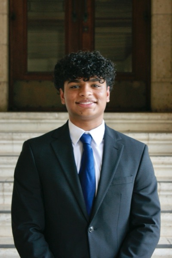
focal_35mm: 75
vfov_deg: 27.0
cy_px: 129
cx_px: 86
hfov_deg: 18.2
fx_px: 537
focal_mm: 50
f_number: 5.6
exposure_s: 1/30
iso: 400
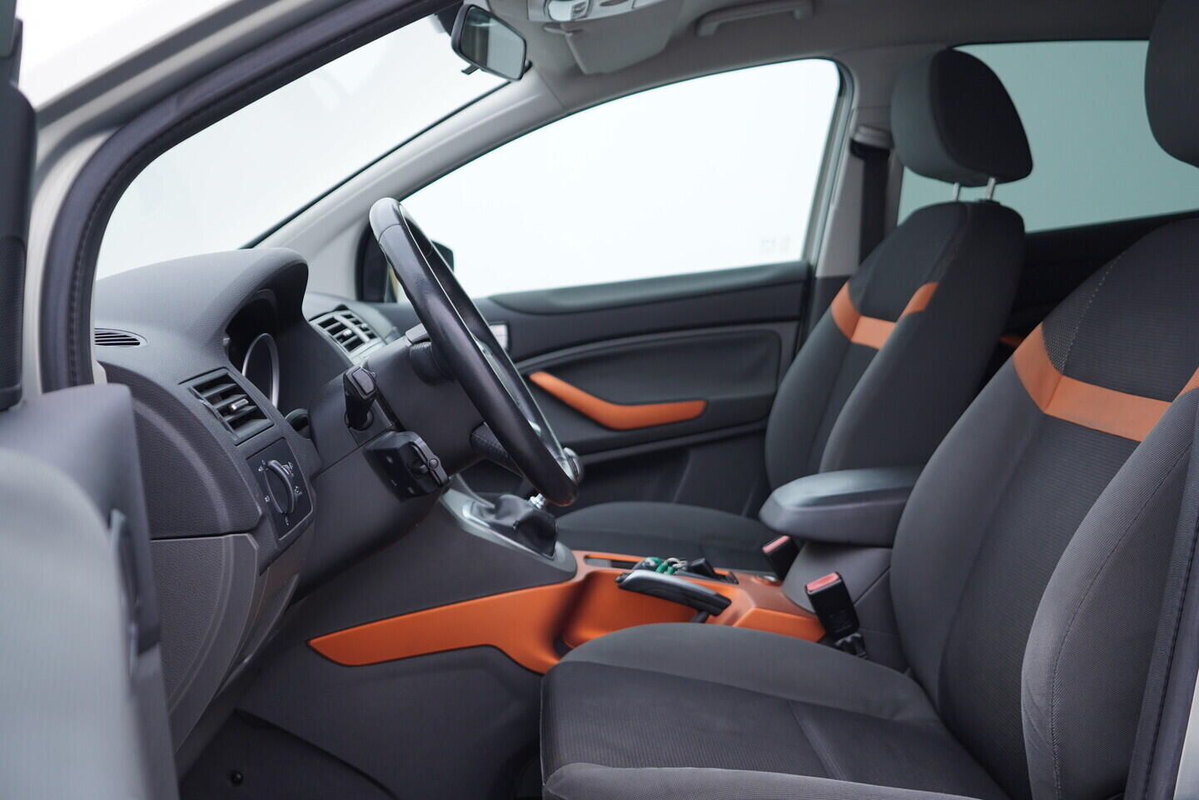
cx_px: 600
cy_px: 400
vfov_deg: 36.9
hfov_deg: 53.1
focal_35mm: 36
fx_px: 1199
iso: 125
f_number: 3.2
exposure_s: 1/50
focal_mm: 24
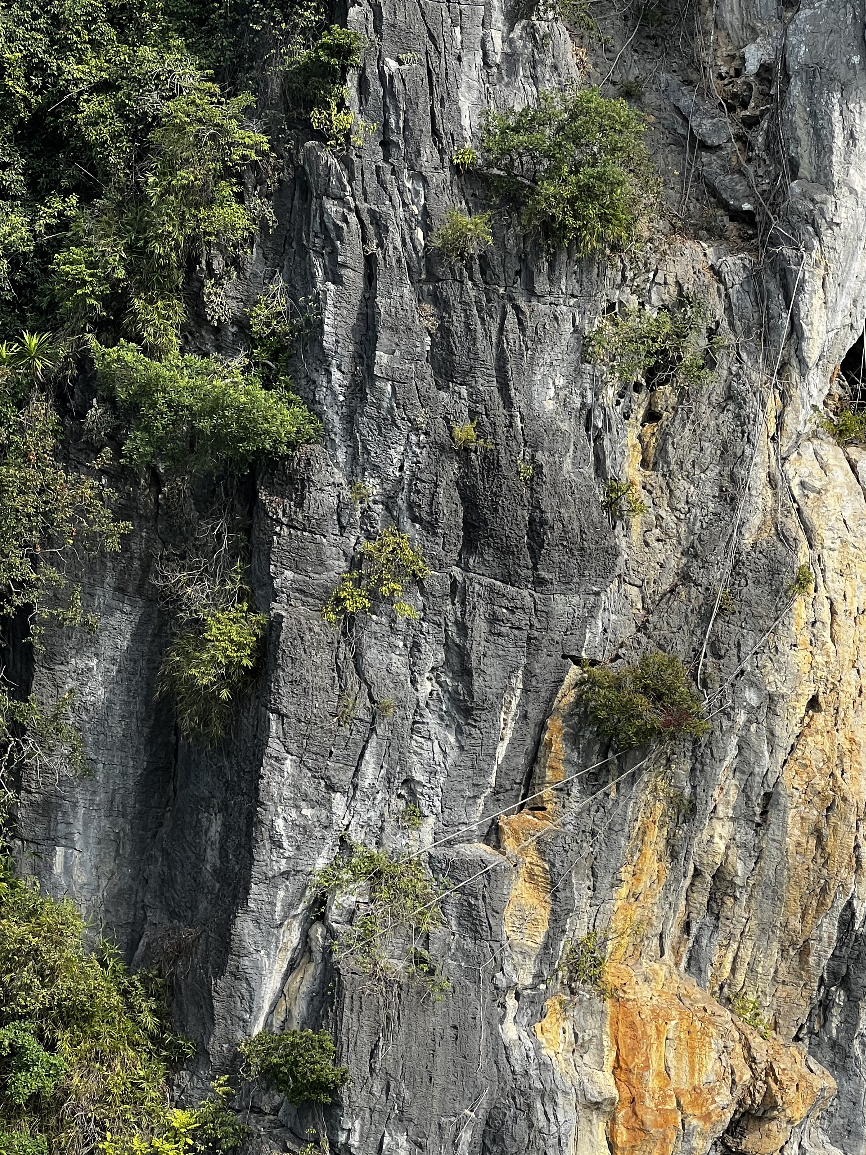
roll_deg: +1.4
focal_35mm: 110
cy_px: 815
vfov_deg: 17.8
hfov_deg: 13.4
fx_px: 3669
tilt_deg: +5.7
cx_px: 589
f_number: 2.8
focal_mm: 9
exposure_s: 1/419
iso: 32
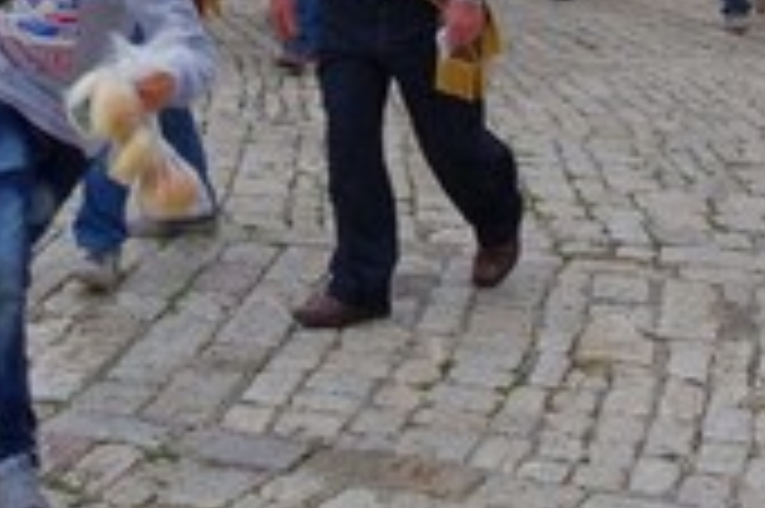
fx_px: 2441
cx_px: 387
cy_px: -146
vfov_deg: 11.6
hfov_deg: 17.8
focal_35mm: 115
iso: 2500
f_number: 6.3
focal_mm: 26
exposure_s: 1/160
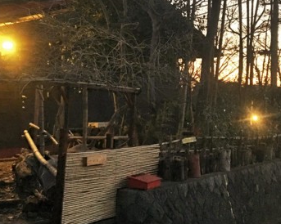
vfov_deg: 23.1
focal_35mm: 66
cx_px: 153
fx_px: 549
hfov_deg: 28.7
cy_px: 110
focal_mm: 4.15
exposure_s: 1/4
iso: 80
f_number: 2.2
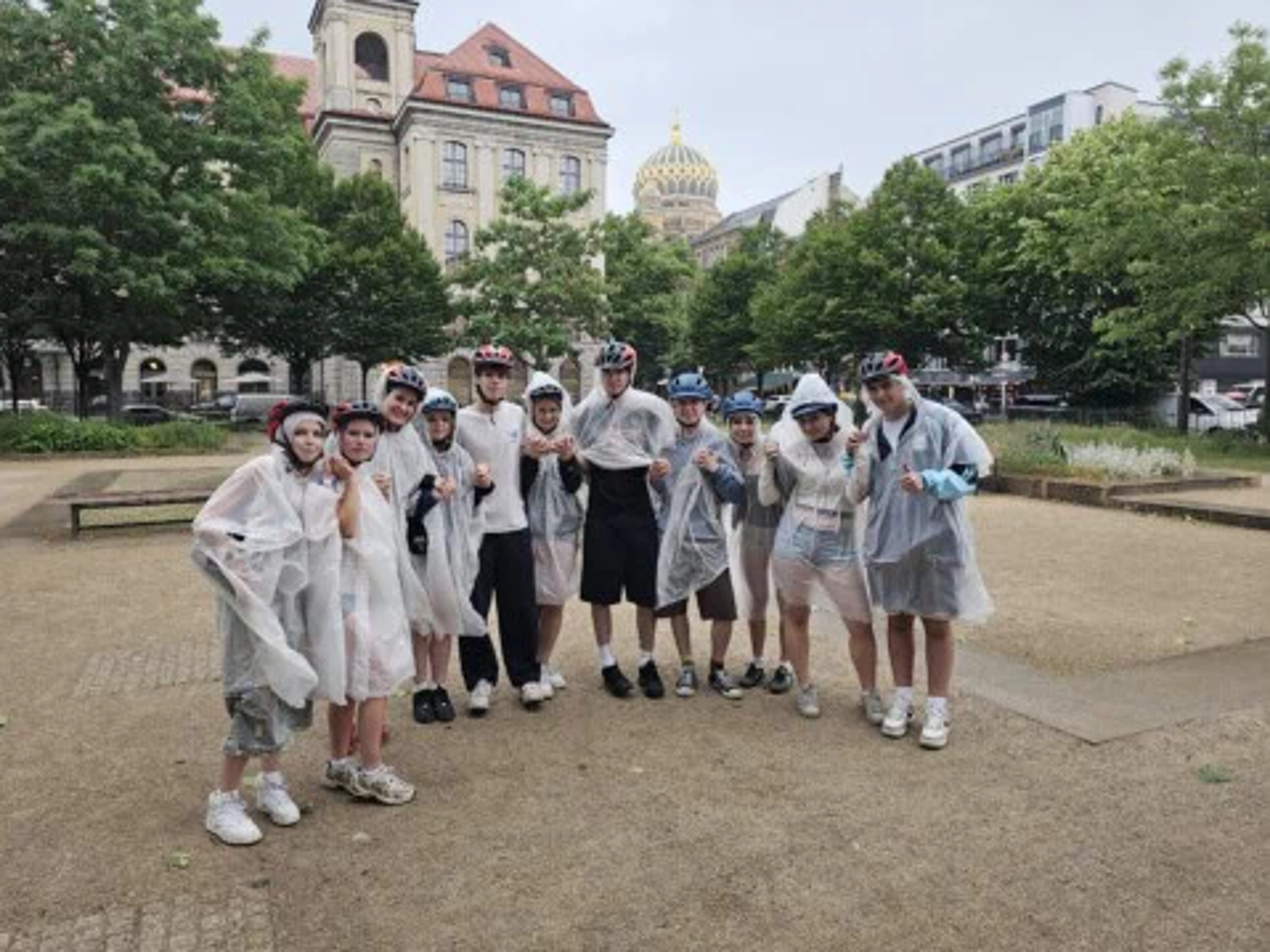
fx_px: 880
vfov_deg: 56.8
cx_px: 610
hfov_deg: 71.6
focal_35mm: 24
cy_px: 473
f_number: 1.7
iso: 32
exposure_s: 1/60
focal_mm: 6.3
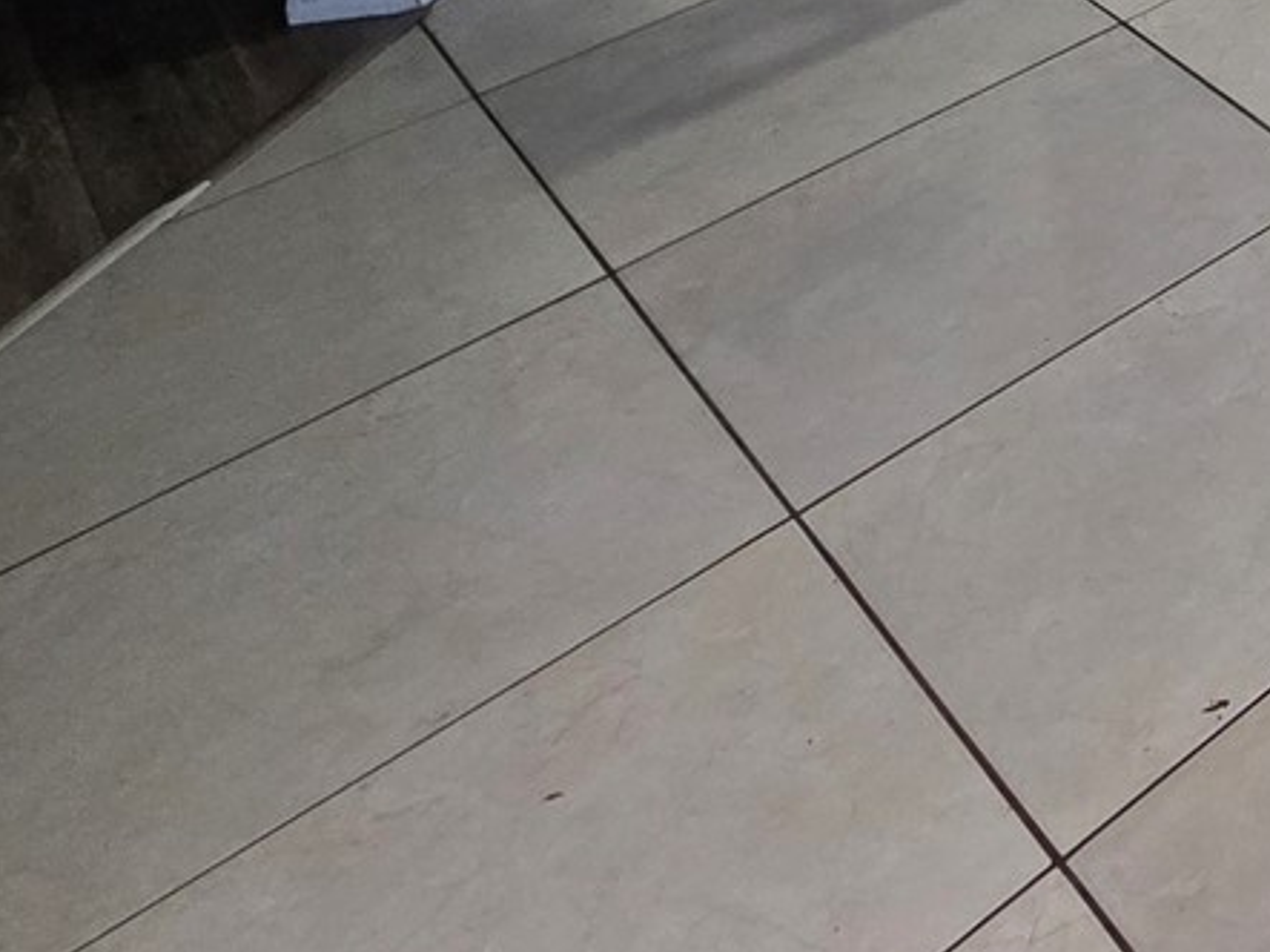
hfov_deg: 23.9
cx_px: 2179
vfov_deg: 21.7
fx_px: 1724
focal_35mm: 47
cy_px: -694
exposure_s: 1/120
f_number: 1.9
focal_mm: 2.2
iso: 250
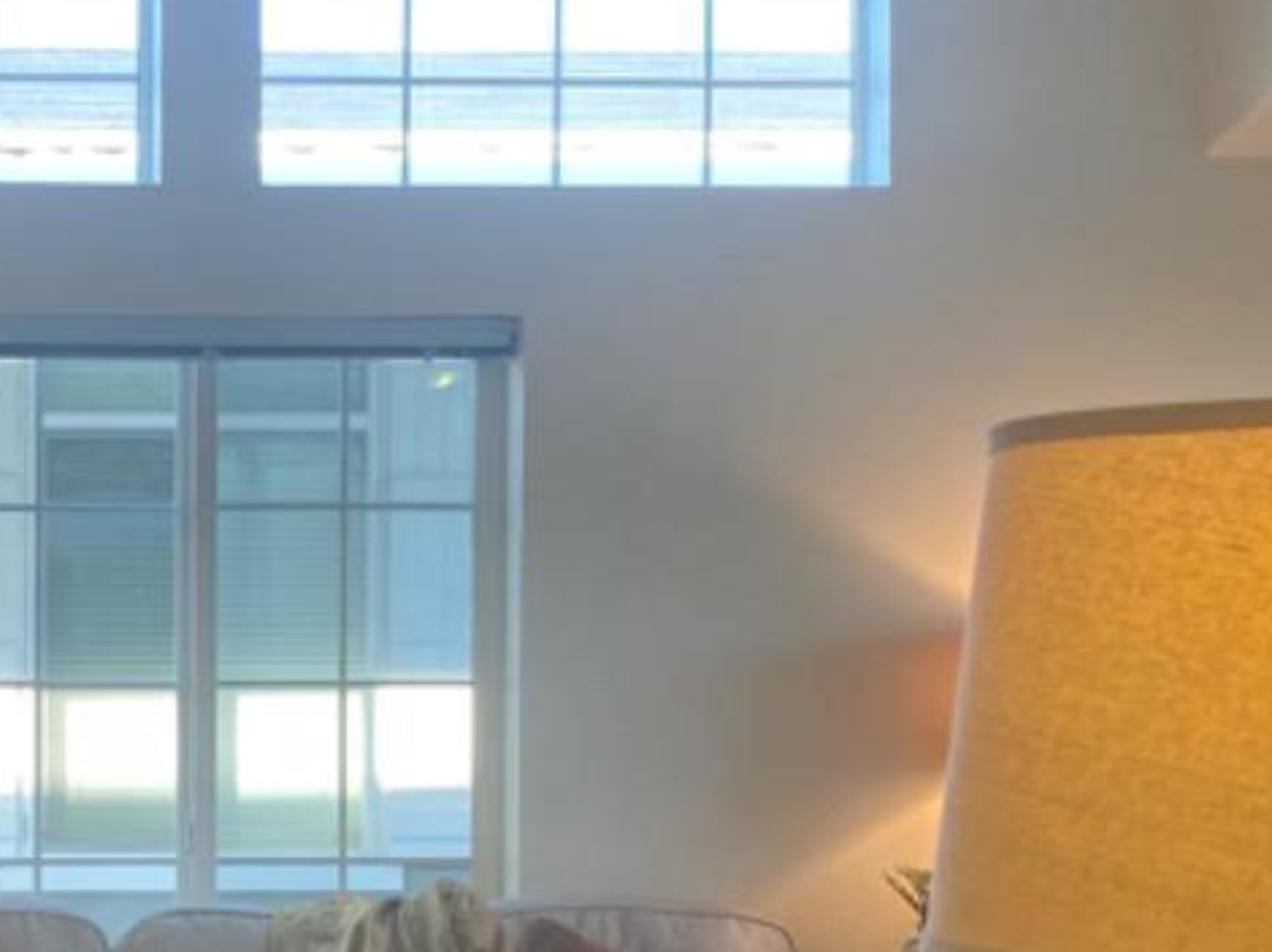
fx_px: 3048
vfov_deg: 17.6
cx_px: -24
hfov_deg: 22.6
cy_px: 745
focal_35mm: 83
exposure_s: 1/120
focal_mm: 4.25
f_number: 1.8
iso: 100
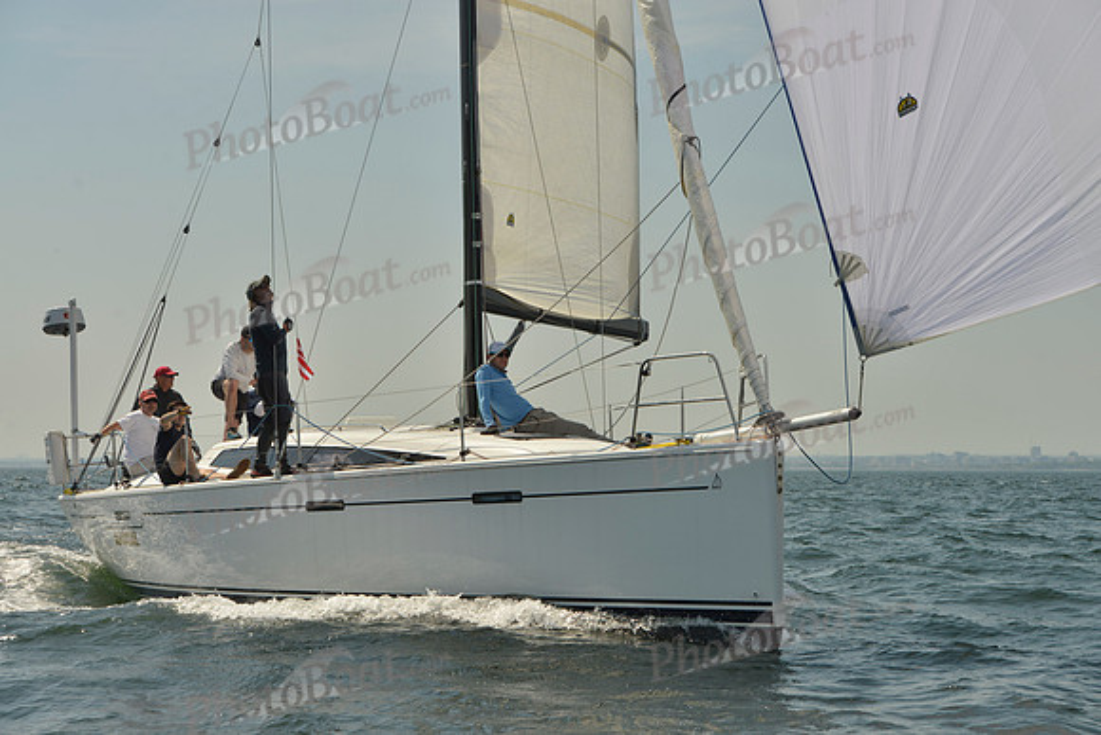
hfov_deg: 28.8
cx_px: 550
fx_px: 2141
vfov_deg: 19.5
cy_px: 368
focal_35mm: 70
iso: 200
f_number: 8
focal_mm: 70
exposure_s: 1/1250
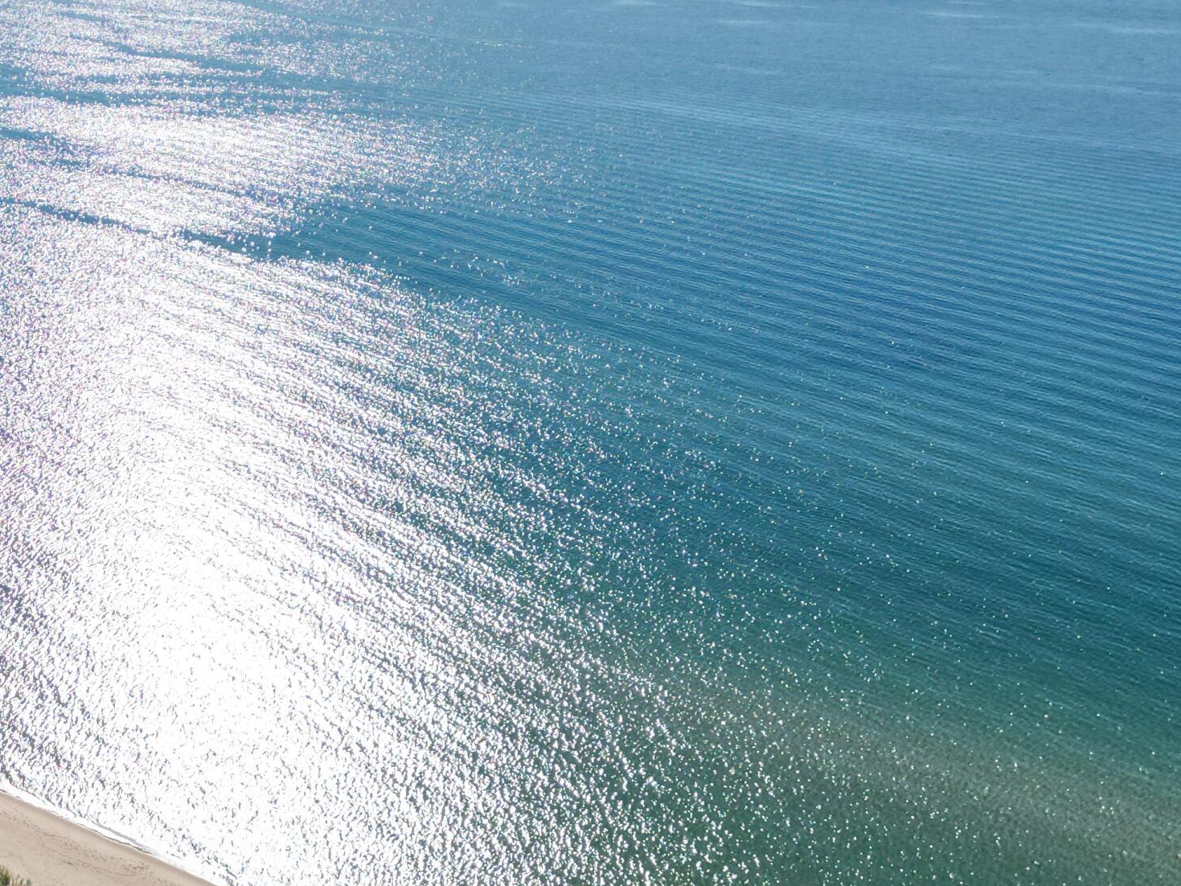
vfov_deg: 29.6
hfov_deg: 36.7
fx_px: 1672
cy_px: 545
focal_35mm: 49
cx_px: 141
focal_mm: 6.72
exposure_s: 1/6400
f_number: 1.7
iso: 140
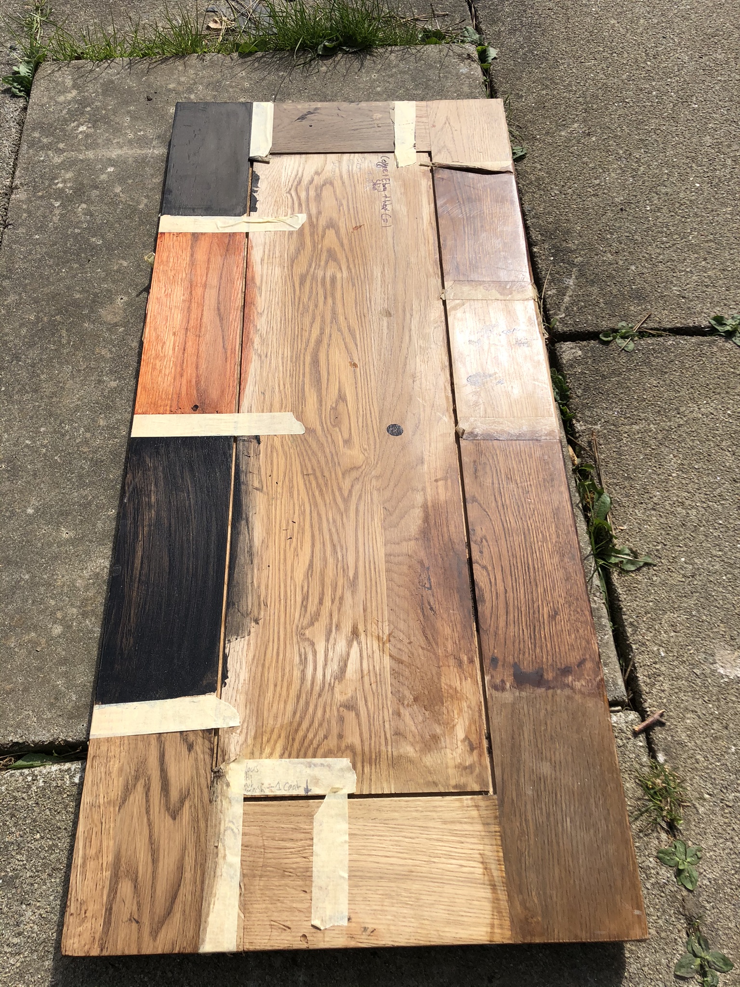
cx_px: 370
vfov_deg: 63.4
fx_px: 798
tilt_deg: -61.2
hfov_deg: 49.7
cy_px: 494
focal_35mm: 28
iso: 25
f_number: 1.8
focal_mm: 4
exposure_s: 1/2825
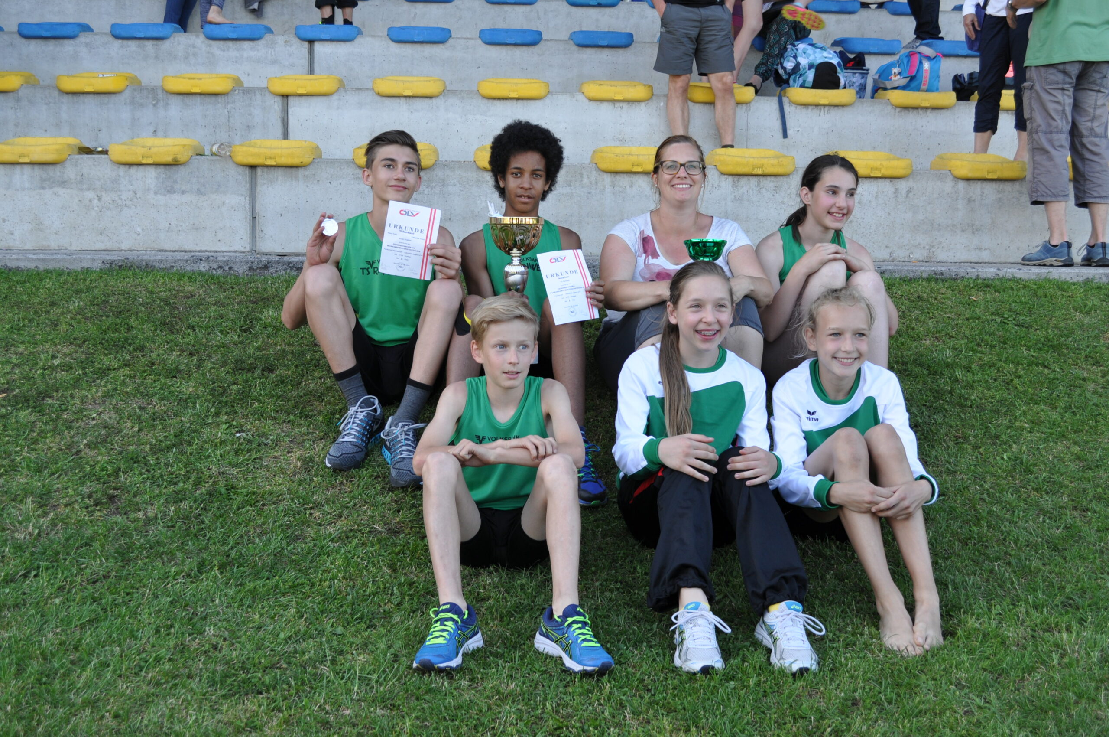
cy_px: 368
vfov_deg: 34.1
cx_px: 554
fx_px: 1200
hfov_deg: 49.6
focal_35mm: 39
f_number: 5.6
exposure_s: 1/125
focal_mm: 26
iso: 250
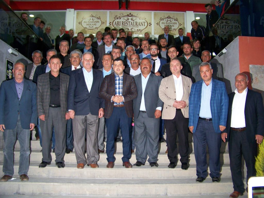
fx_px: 252
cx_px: 132
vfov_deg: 42.9
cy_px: 99
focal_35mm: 33
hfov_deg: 55.4
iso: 200
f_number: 2.8
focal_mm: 5.85
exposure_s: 1/30
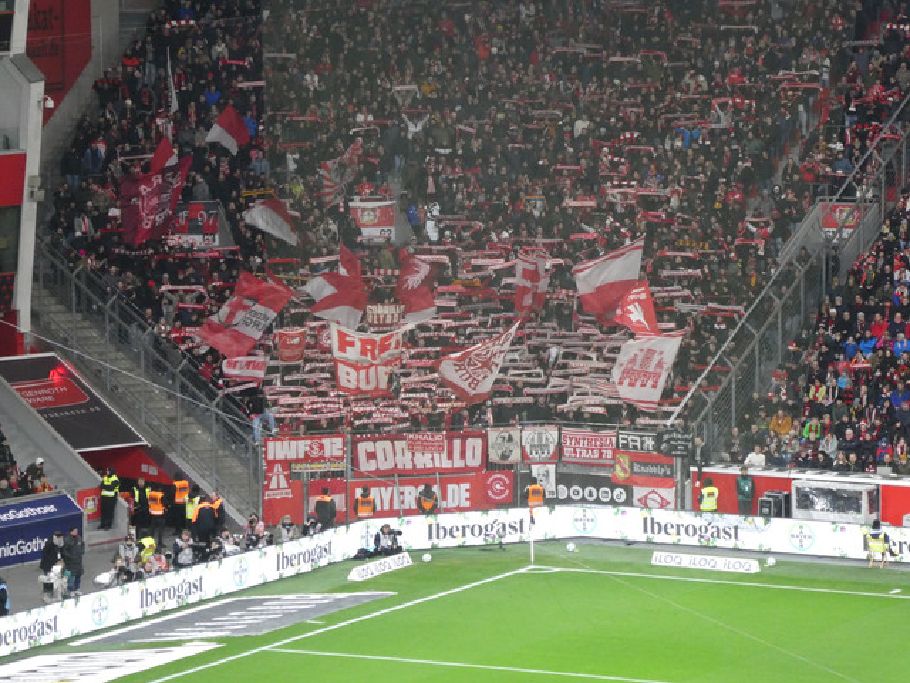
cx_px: 455
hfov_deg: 12.3
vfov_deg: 9.3
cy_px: 342
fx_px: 4206
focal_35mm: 160
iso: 640
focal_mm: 28.7
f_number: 5.5
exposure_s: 1/80
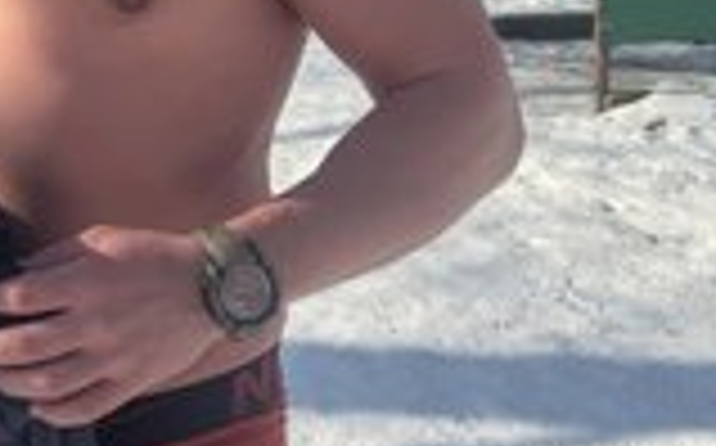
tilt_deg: -1.6
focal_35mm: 64
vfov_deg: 18.4
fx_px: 1248
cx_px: -63
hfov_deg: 29.1
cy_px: -180
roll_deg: +0.6
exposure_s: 1/4950
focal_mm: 6.76
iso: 80
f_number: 1.78
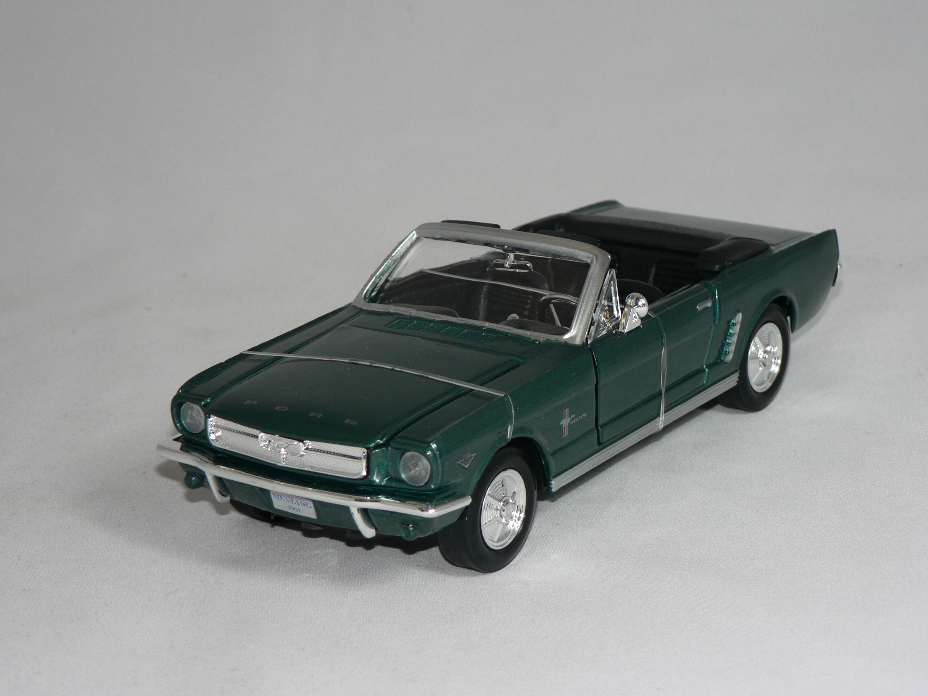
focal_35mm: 99
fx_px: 2654
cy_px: 348
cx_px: 464
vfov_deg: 14.9
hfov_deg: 19.8
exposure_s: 1/60
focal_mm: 16.5
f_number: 3.2
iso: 80
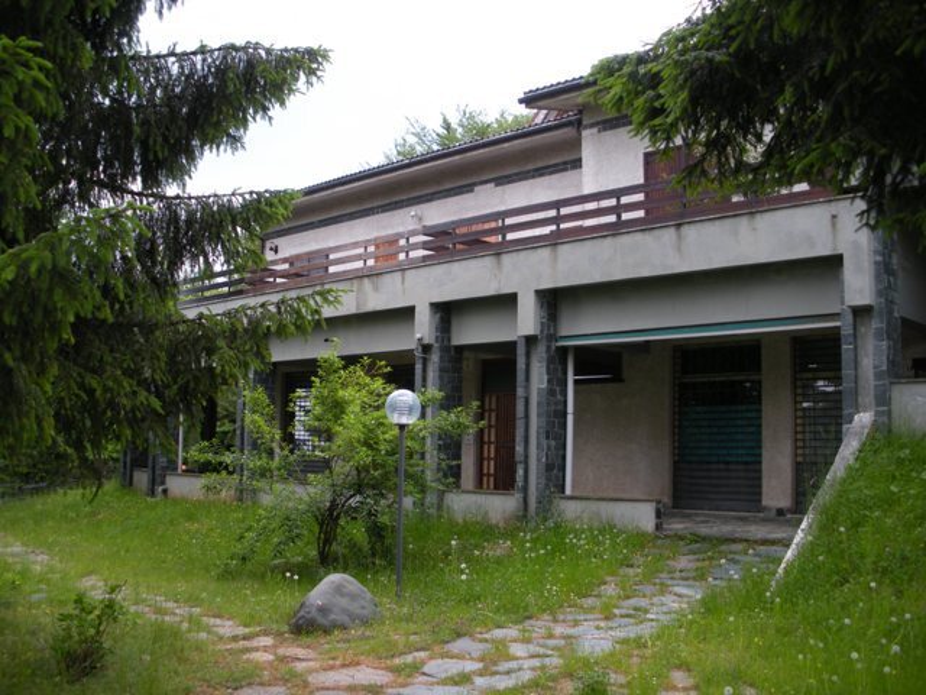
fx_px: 963
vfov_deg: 39.7
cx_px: 463
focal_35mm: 36
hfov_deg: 51.4
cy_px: 348
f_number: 3.5
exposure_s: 1/106
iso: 64
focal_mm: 6.3
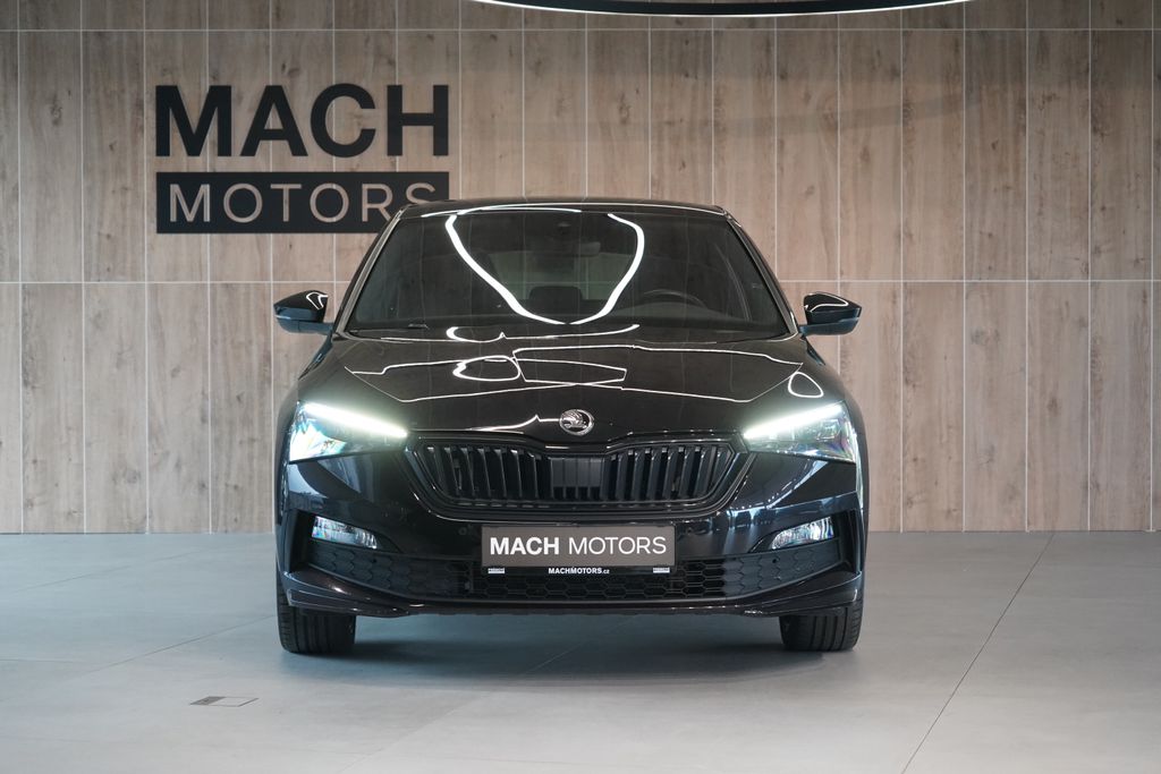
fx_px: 2258
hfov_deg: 28.8
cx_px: 580
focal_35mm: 70
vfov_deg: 19.5
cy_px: 387
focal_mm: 70
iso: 5000
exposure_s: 1/160
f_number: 5.6
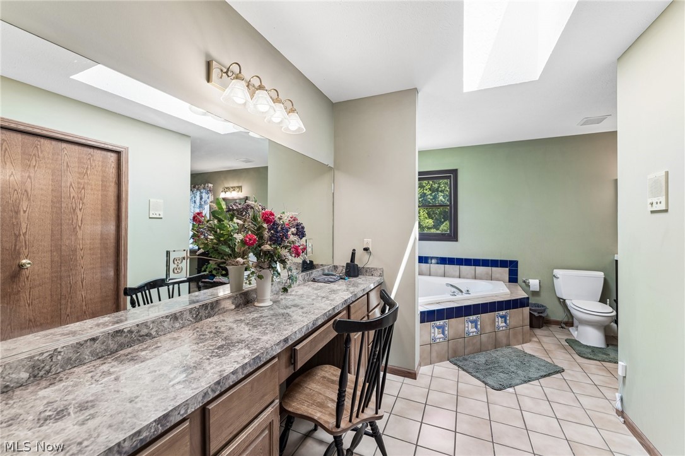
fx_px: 266
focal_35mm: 14
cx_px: 342
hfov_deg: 104.3
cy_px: 228
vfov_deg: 81.2
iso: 200
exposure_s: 1/20
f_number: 5.6
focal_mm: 14
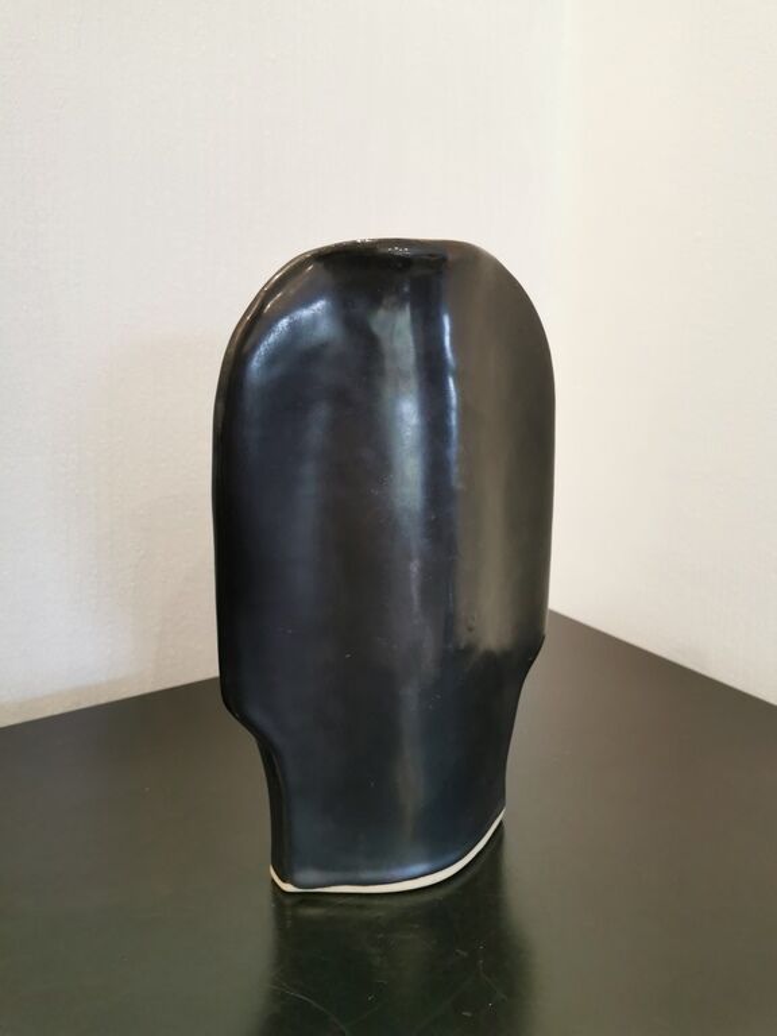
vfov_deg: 65.3
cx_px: 388
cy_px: 518
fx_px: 808
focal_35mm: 27
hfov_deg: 51.4
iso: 250
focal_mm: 5.58
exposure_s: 1/50
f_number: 1.8
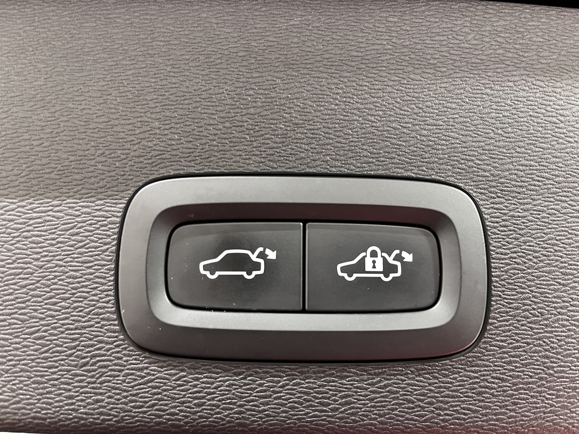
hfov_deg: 67.3
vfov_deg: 53.1
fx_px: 435
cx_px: 290
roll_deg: +1.8
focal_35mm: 26
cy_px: 217
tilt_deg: +33.9
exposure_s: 1/40
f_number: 1.6
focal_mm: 5.1
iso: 640
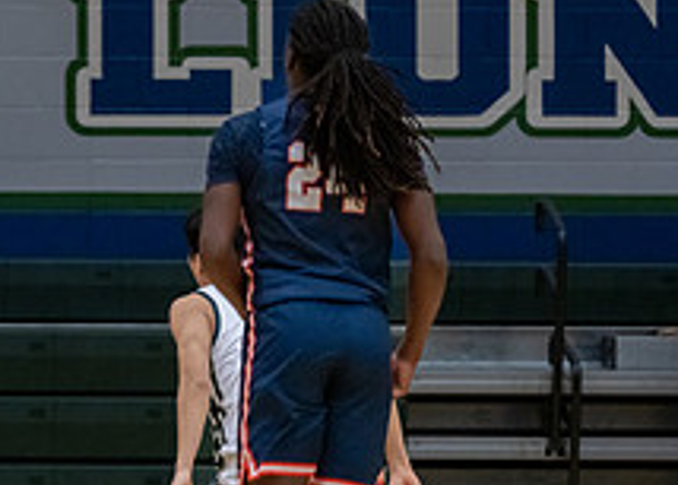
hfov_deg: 4.4
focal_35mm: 454
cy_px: 244
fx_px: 8745
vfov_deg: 3.2
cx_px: -212
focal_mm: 160
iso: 2500
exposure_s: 1/1000
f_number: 2.8
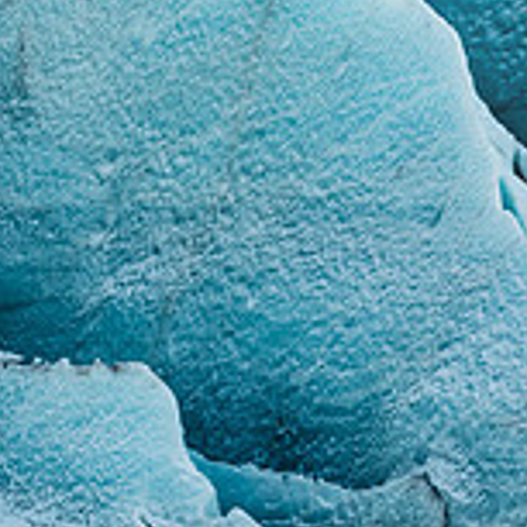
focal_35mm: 672
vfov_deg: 2.6
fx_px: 11575
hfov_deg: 2.6
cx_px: -335
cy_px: -154
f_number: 11
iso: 100
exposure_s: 1/60
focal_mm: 200
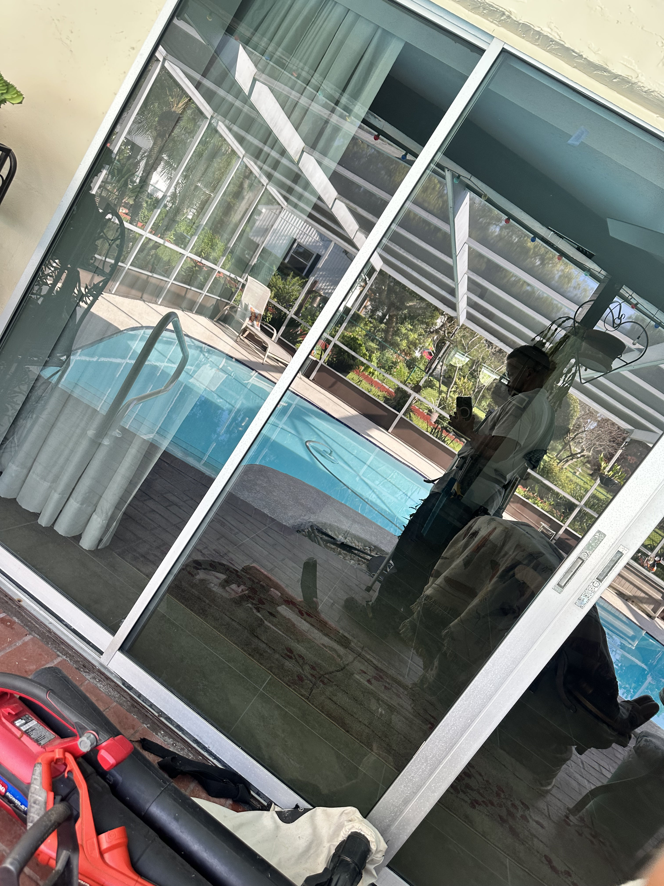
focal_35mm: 24
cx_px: 332
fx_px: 614
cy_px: 443
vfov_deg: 71.6
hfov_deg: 56.8
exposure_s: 1/121
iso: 125
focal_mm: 6.86
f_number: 1.78
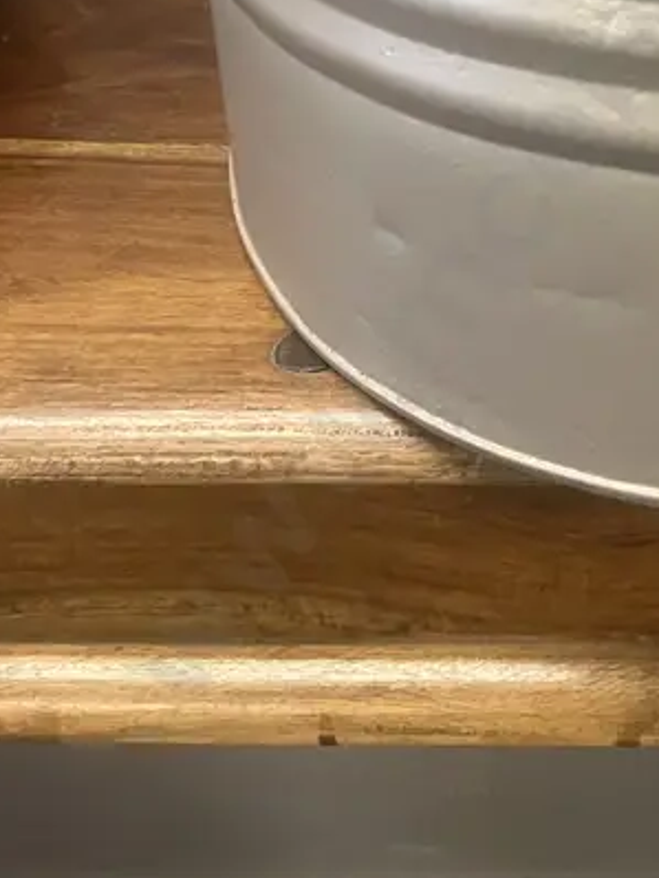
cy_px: -210
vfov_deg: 24.2
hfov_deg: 19.1
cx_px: 829
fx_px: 1826
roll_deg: -0.2
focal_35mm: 72
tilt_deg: -19.9
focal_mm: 3.99
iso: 250
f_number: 1.8
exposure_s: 1/33
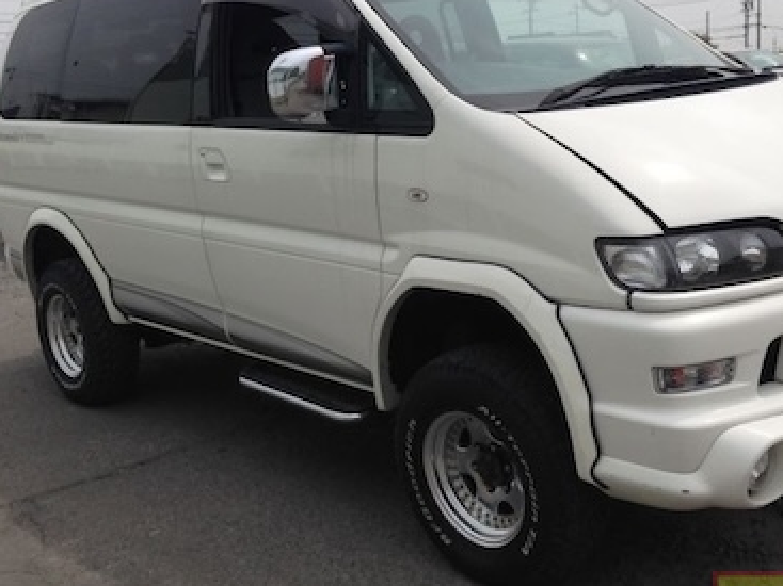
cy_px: 255
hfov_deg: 41.8
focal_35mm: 45
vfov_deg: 32.1
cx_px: 478
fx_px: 1018
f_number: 2.4
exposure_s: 1/2710
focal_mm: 4.12
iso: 50
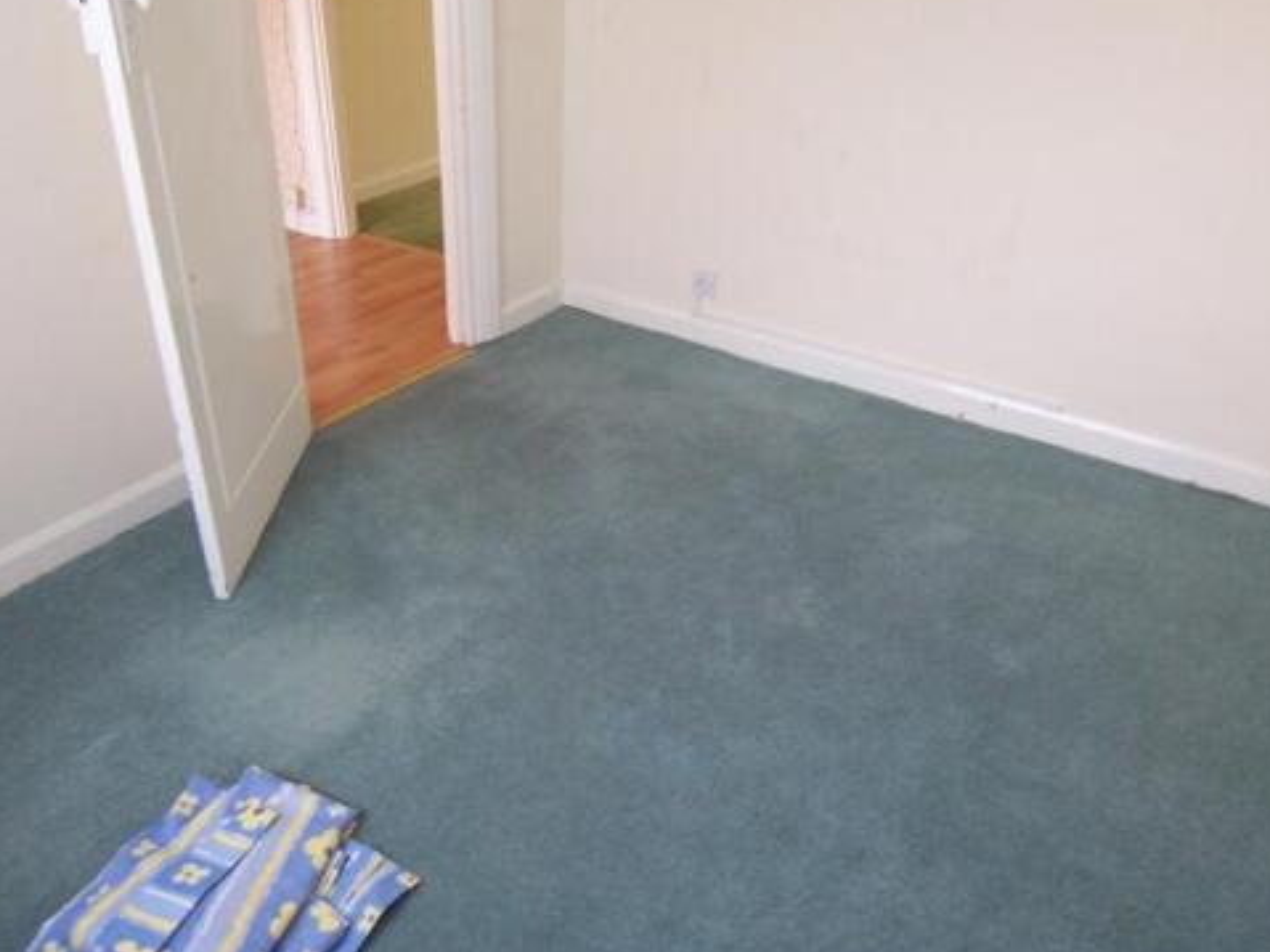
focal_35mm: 28
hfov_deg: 63.2
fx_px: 1027
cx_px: 553
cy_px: 455
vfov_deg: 49.7
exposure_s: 1/30
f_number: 2.8
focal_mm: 3.8
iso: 160
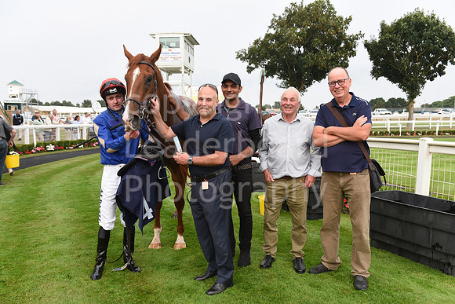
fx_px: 392
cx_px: 228
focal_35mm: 31
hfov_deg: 60.3
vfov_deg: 42.3
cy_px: 152
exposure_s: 1/125
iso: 1000
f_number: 5.6
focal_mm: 31
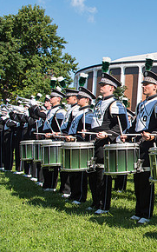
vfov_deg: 41.0
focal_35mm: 49
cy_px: 107
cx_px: 236
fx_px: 336
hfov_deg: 21.9
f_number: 5.6
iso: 200
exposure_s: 1/1250
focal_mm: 24
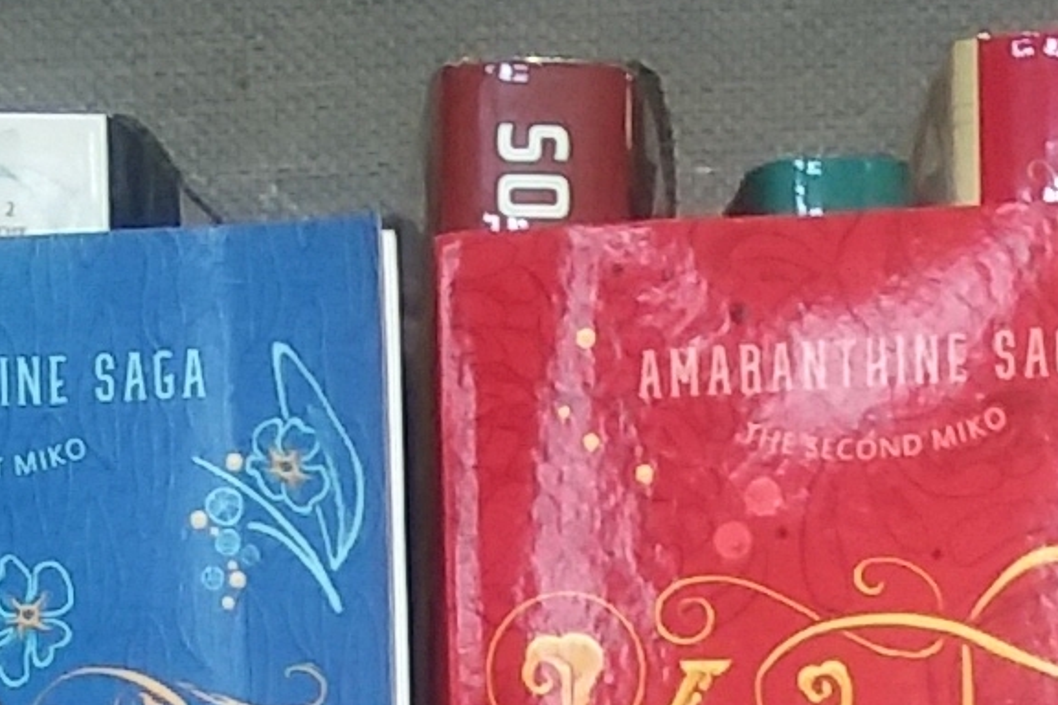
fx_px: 3967
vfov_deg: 9.4
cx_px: 632
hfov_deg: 15.2
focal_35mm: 135
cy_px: 1458
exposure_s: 1/30
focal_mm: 2.47
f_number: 1.9
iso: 64
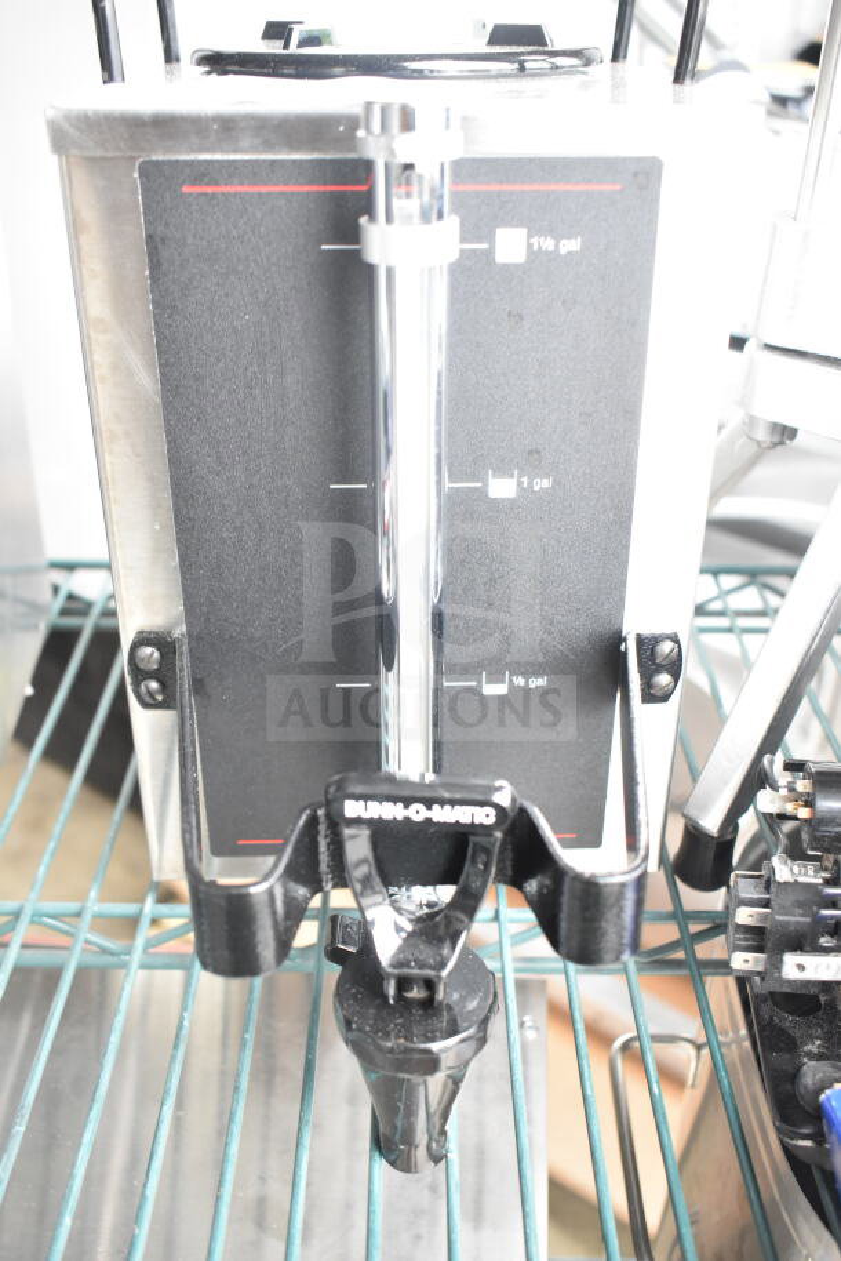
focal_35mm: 34
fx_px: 1208
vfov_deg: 55.1
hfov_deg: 38.4
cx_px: 420
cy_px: 630
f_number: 3.8
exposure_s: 1/60
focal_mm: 23
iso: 1600
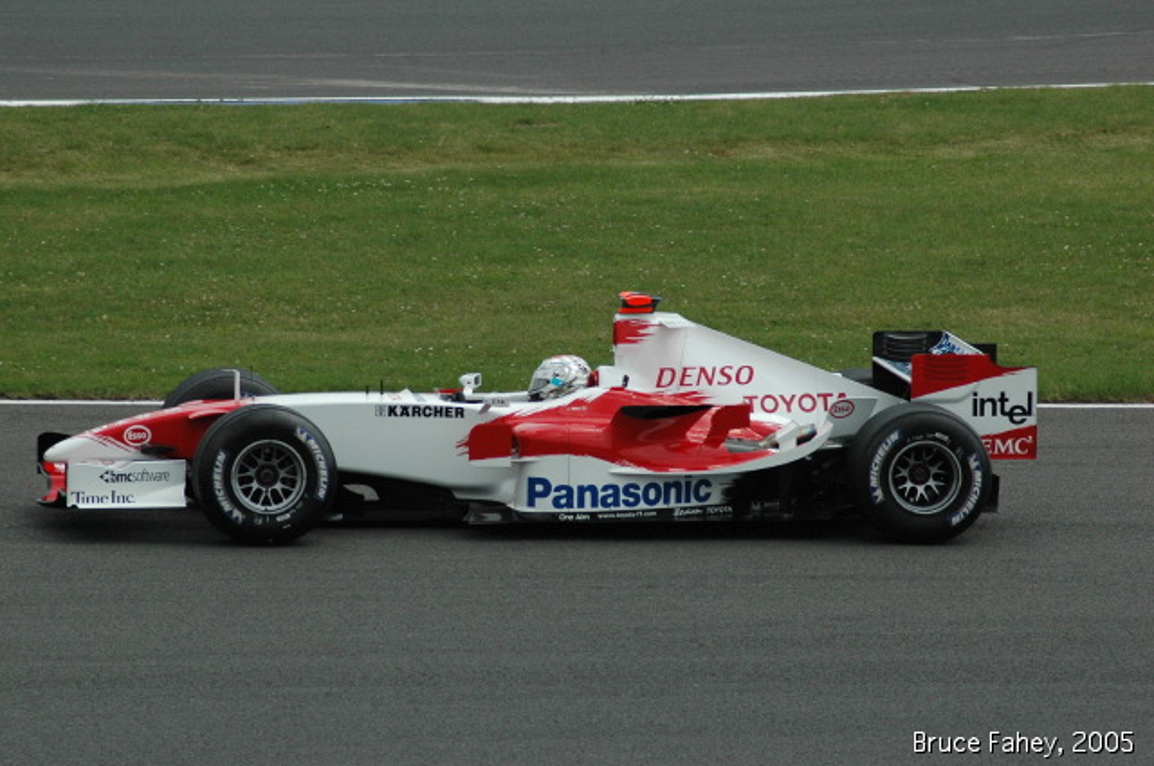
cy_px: 383
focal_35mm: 330
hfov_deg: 6.3
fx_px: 10565
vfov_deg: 4.2
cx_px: 577
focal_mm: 220
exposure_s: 1/2500
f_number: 7.1
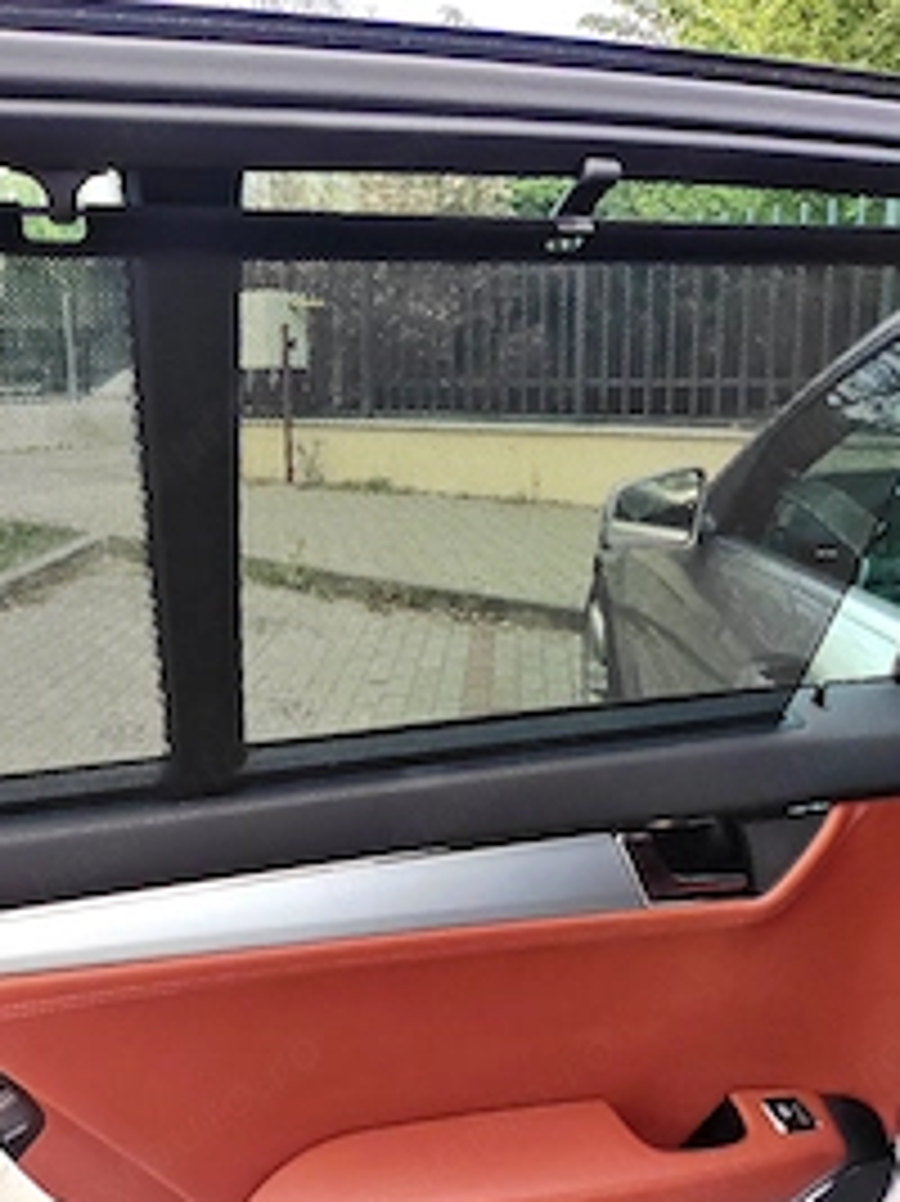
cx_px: 351
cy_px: 531
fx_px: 937
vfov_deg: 65.1
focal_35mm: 27
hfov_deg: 50.9
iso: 50
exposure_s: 1/260
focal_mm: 1.96
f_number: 2.2
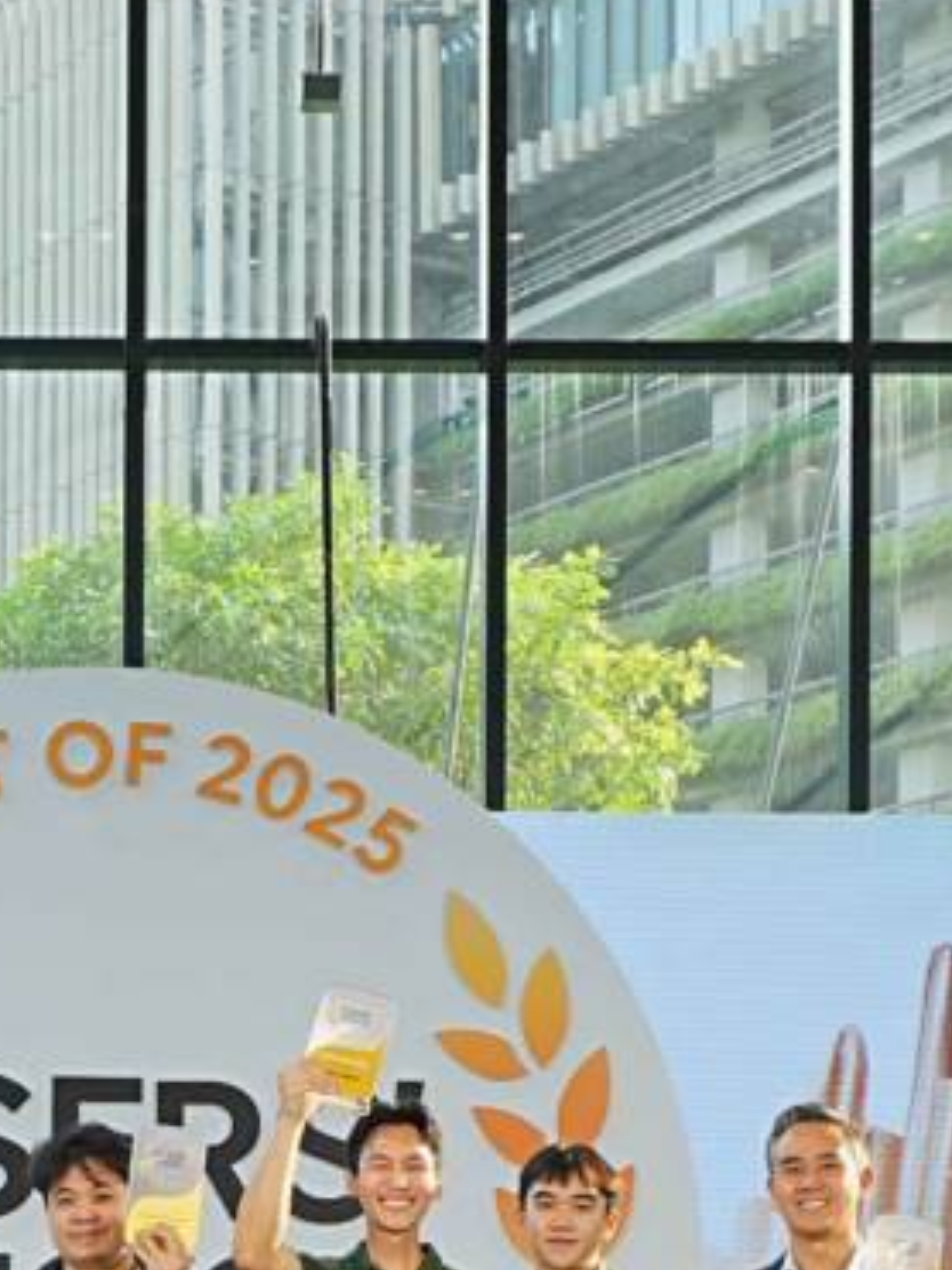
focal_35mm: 98
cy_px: 1498
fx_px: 3596
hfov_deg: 14.9
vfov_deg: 19.0
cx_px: 99
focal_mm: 18
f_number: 5
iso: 160
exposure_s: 1/60
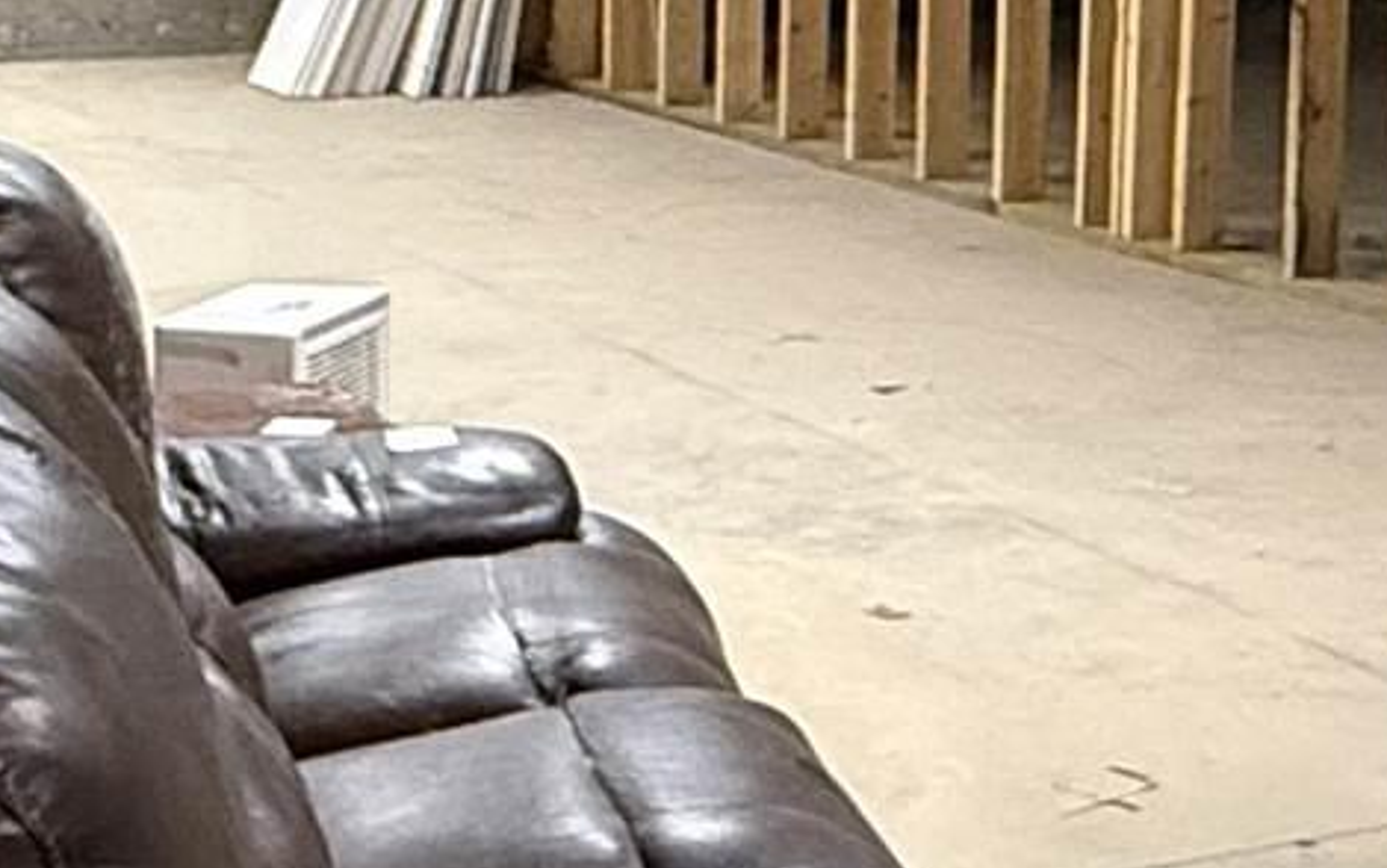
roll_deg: -1.0
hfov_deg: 21.4
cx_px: 862
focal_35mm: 97
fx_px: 3668
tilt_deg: -10.6
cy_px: 278
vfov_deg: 13.5
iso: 640
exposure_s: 1/60
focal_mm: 2.22
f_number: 2.2
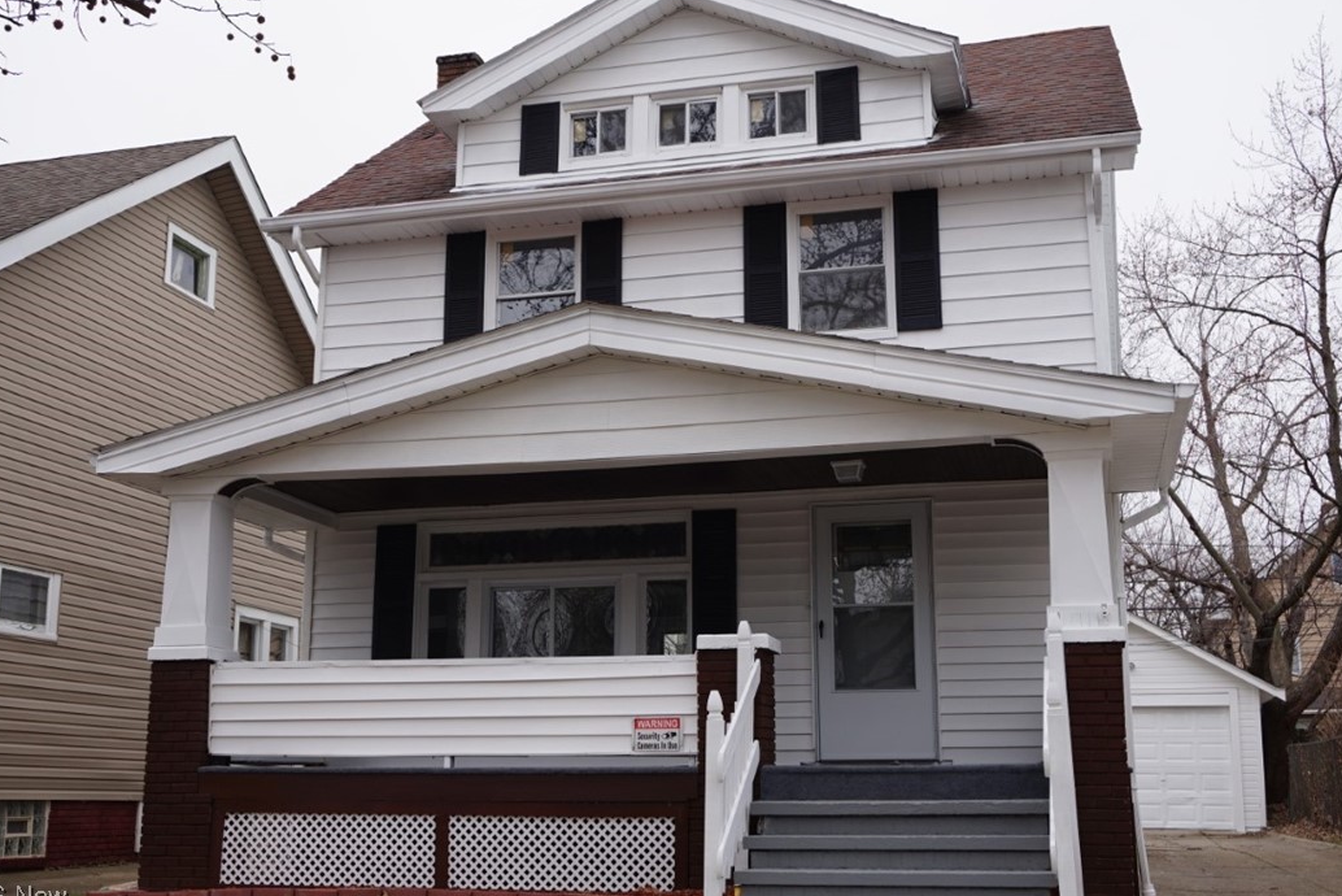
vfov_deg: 31.5
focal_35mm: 43
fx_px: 1586
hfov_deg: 45.9
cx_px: 650
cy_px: 453
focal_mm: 27
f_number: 6.3
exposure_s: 1/60
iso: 100
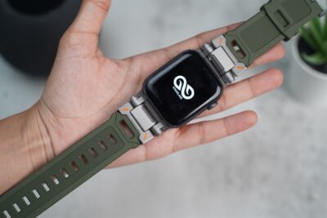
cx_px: 164
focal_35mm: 55
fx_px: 500
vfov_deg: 24.6
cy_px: 109
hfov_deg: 36.2
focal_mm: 55
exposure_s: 1/60
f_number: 4
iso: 640
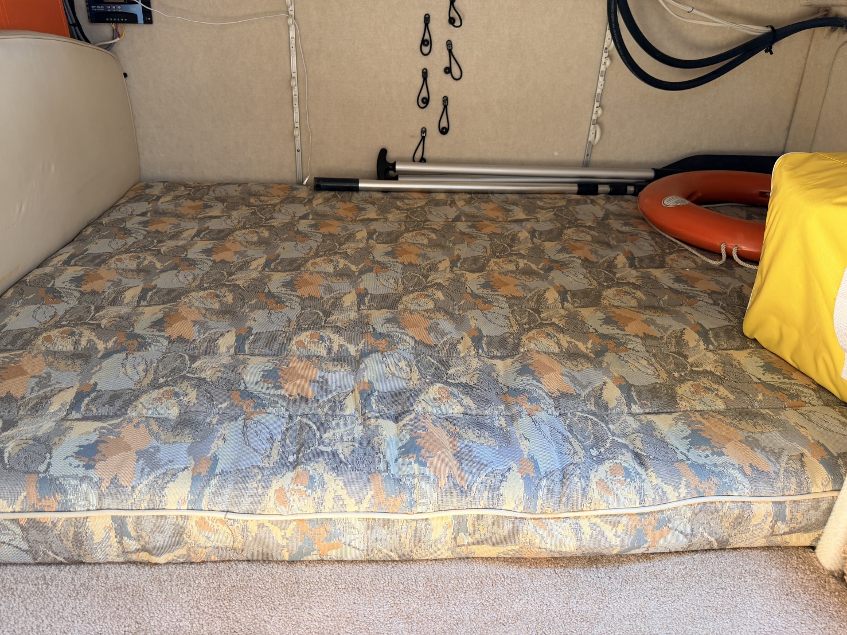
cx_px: 407
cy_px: 292
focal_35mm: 26
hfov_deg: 67.3
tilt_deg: -25.1
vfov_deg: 53.0
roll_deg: -1.9
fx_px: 636
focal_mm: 6.76
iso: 125
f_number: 1.78
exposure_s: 1/121
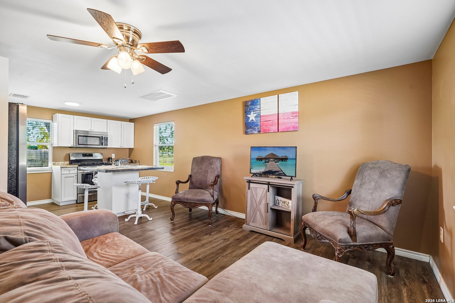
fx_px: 209
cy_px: 152
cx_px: 228
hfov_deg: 95.0
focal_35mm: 16
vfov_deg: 72.1
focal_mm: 16.5
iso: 400
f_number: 8
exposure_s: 1/5
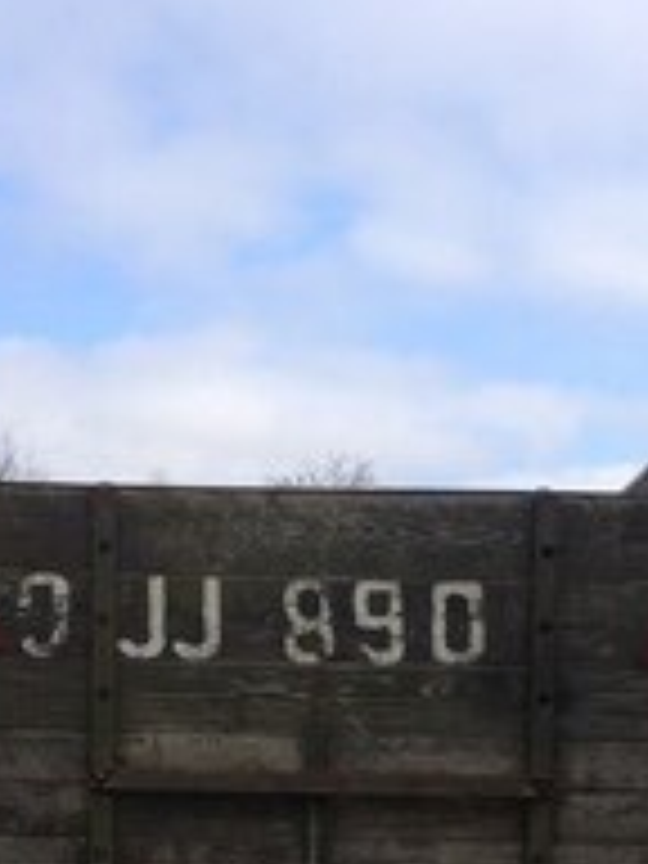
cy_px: 918
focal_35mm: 75
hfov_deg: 19.6
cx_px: 346
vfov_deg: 24.5
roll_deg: +0.6
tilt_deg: -6.5
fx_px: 1872
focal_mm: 4.15
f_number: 2.2
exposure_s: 1/1368
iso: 32
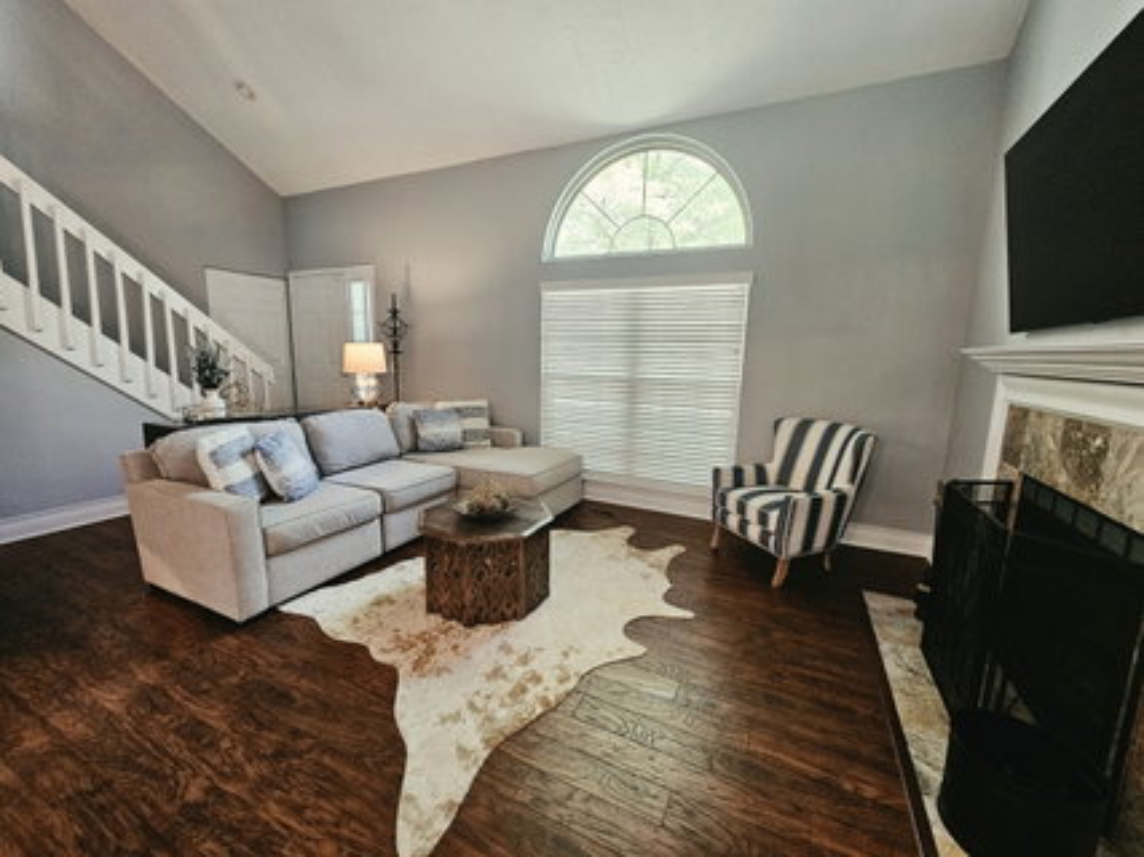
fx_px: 430
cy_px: 428
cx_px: 572
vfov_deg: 89.9
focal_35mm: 13
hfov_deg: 106.2
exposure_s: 1/40
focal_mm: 2.2
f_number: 2.2
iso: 400
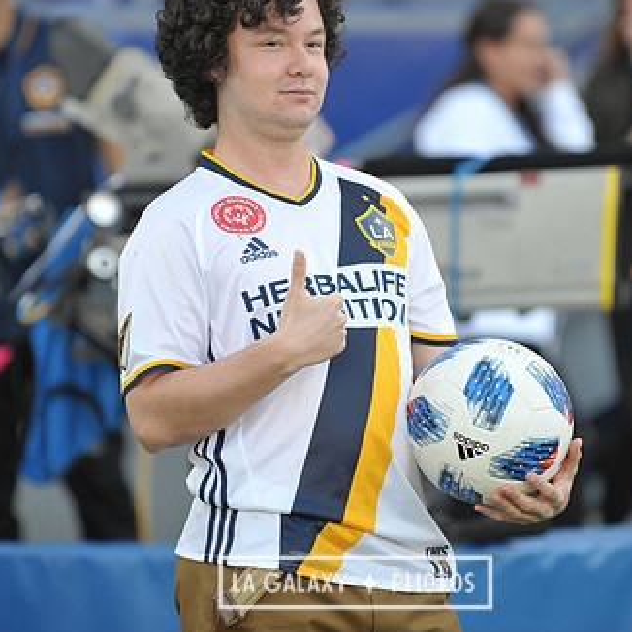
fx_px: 6238
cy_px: 291
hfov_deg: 5.8
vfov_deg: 5.8
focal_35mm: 302
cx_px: 355
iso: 800
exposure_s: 1/1000
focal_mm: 200
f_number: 2.8
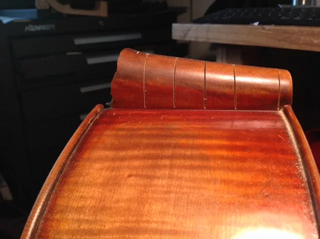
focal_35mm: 35
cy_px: 120
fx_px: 323
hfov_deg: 52.7
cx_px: 160
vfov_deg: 40.6
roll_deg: +2.2
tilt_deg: -19.0
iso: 50
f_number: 2.4
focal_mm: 4.28
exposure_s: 1/40
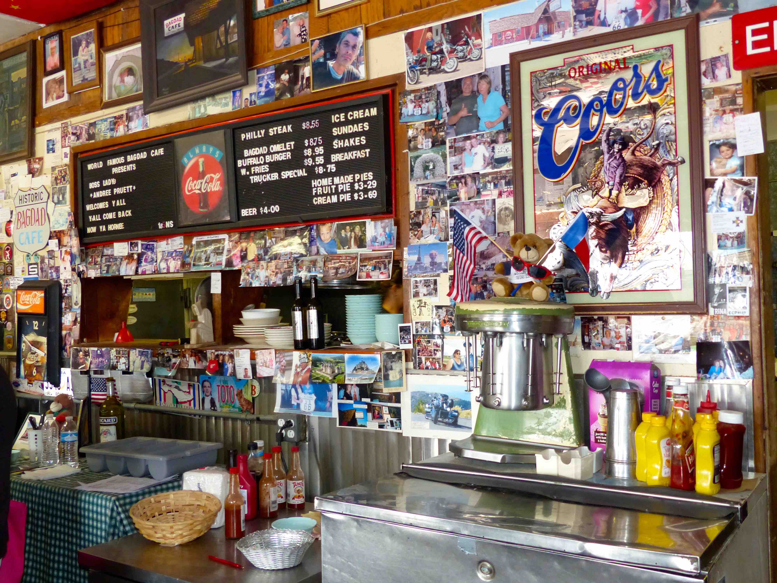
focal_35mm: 34
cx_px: 388
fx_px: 763
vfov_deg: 41.8
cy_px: 292
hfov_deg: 54.0
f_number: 2.8
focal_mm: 6
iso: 400
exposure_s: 1/60
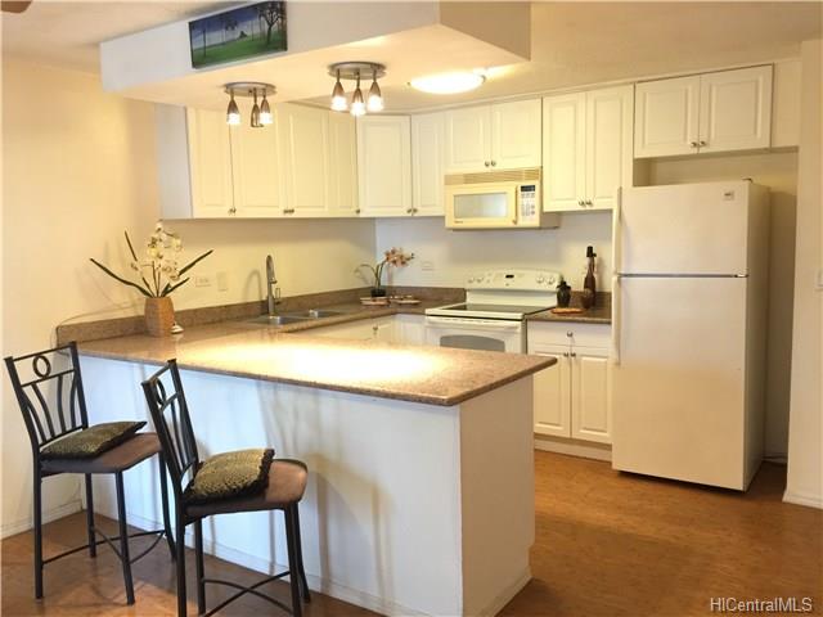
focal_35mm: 29
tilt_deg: -6.0
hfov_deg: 61.7
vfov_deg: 48.2
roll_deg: -0.1
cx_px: 412
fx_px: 689
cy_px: 308
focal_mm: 4.15
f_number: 2.2
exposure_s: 1/10
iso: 100
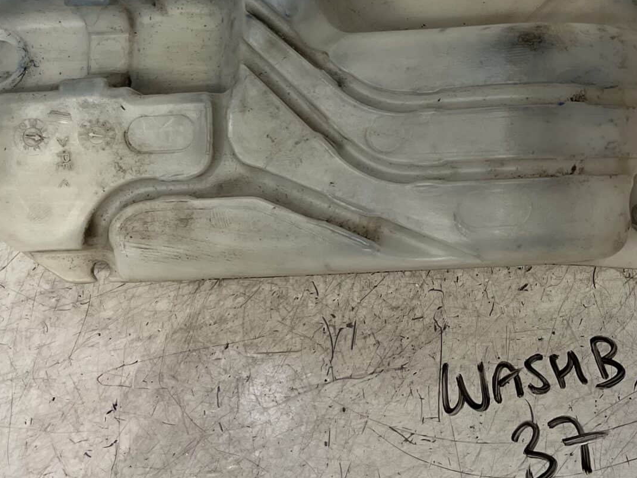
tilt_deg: -50.8
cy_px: 42
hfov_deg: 30.4
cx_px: 518
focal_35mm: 62
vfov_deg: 23.0
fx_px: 1141
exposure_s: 1/100
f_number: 1.6
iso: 125
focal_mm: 5.1
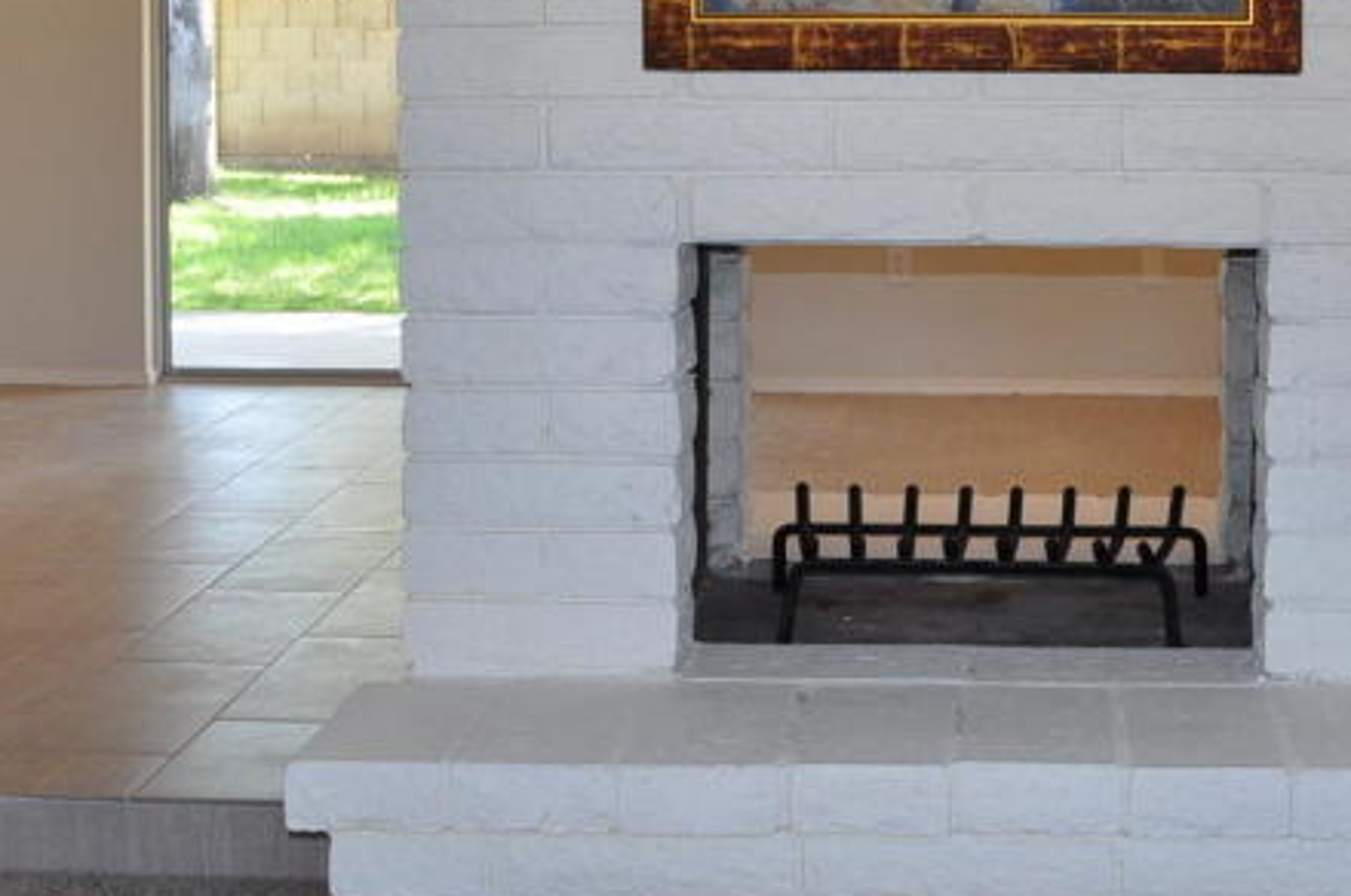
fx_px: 2661
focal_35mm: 71
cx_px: 933
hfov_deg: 28.3
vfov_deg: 18.7
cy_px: 28
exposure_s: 1/30
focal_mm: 18
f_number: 11
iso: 450
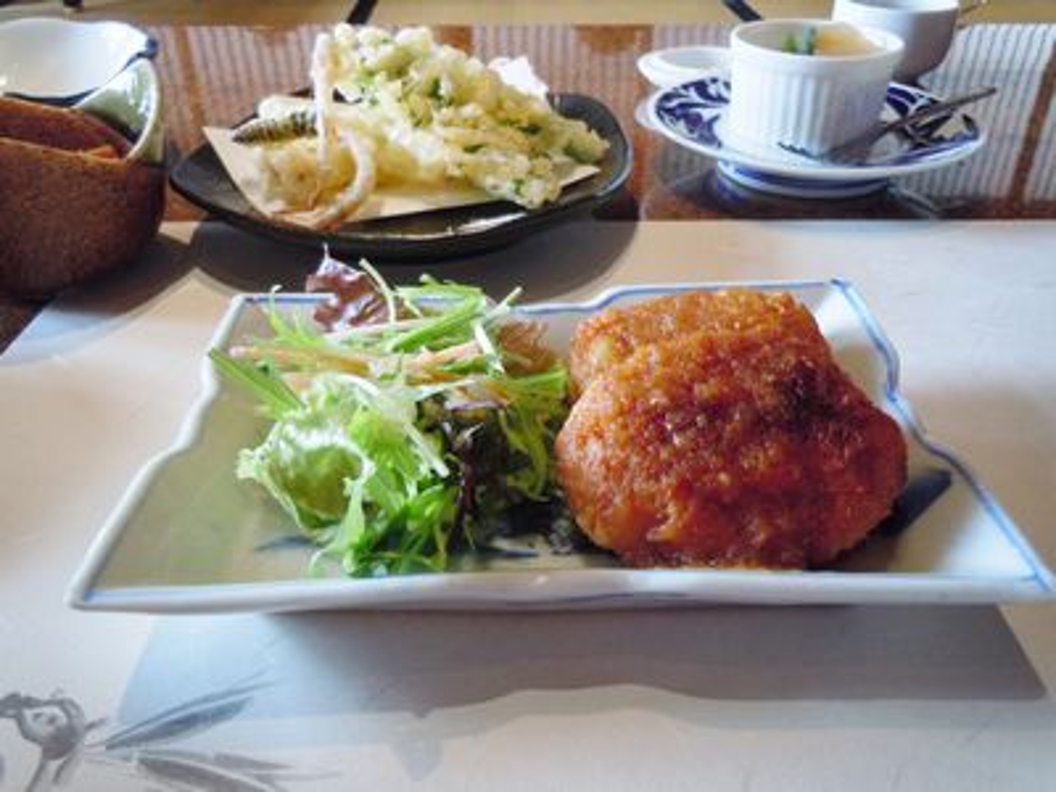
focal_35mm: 28
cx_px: 528
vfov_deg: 49.7
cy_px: 396
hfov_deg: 63.4
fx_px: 854
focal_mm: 5
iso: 400
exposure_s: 1/30
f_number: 3.7
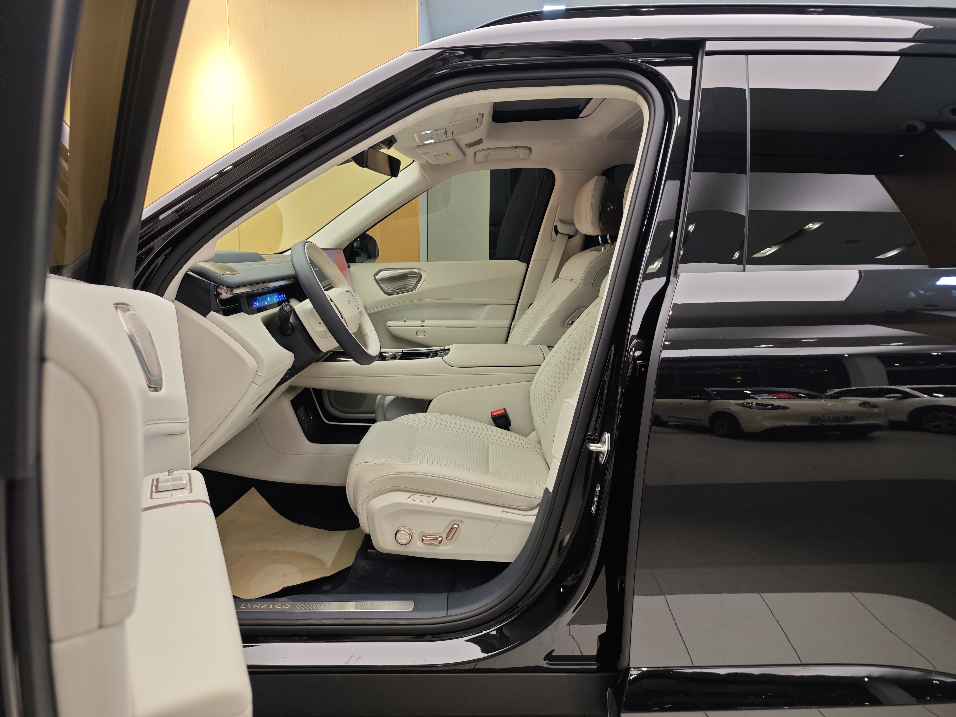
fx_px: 635
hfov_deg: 73.9
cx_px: 478
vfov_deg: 58.9
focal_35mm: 23
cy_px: 358
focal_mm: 8.7
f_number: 1.9
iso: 125
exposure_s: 1/50
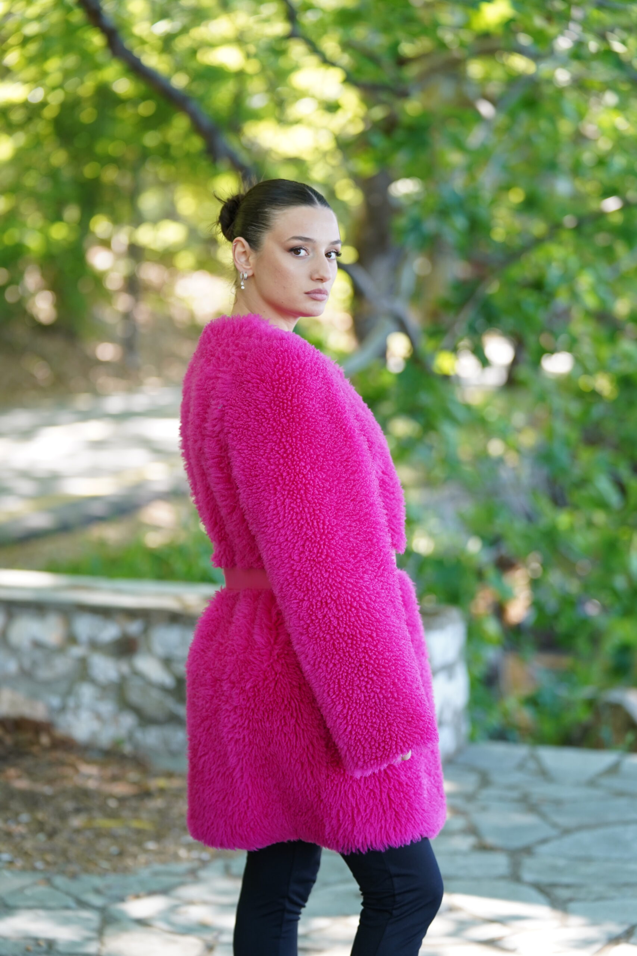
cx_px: 318
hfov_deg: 15.4
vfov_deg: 22.9
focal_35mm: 89
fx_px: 2362
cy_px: 478
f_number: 2.8
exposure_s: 1/320
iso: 640
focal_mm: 89
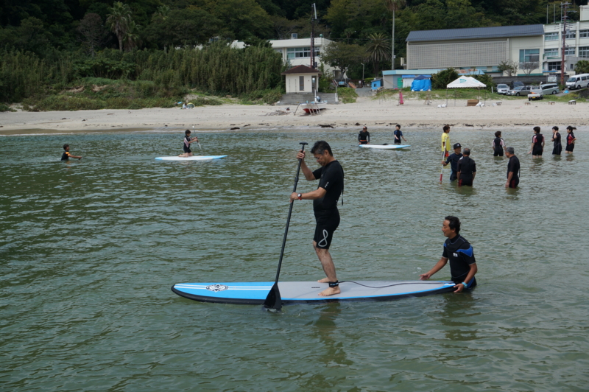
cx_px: 294
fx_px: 687
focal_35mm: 42
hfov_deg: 46.4
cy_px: 196
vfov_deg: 31.8
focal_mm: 28
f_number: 8
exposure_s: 1/320
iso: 100
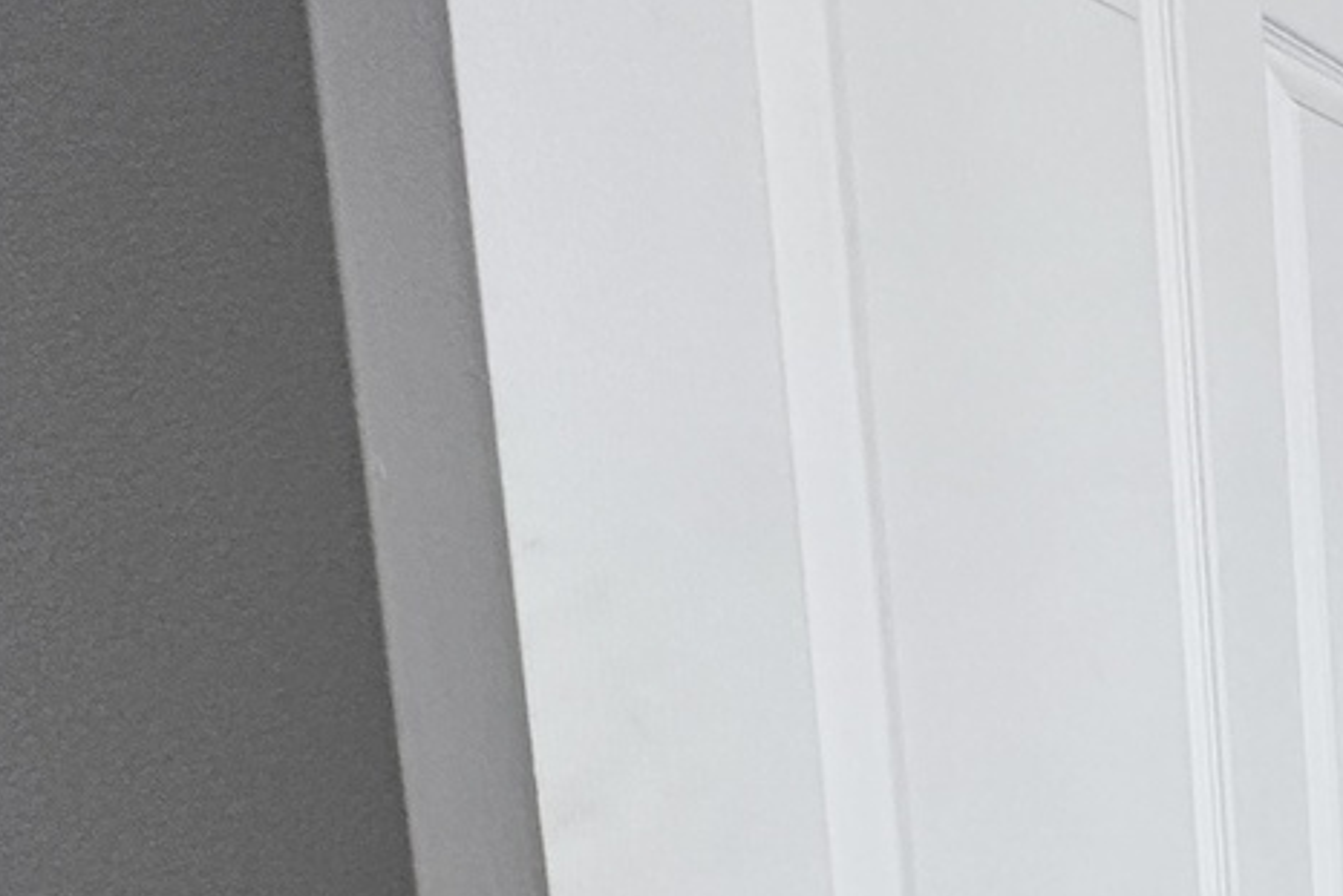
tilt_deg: -3.6
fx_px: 1679
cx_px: 2035
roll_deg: +0.6
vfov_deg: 29.6
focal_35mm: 45
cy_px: 631
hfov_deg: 28.1
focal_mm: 2.22
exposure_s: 1/60
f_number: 2.2
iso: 200
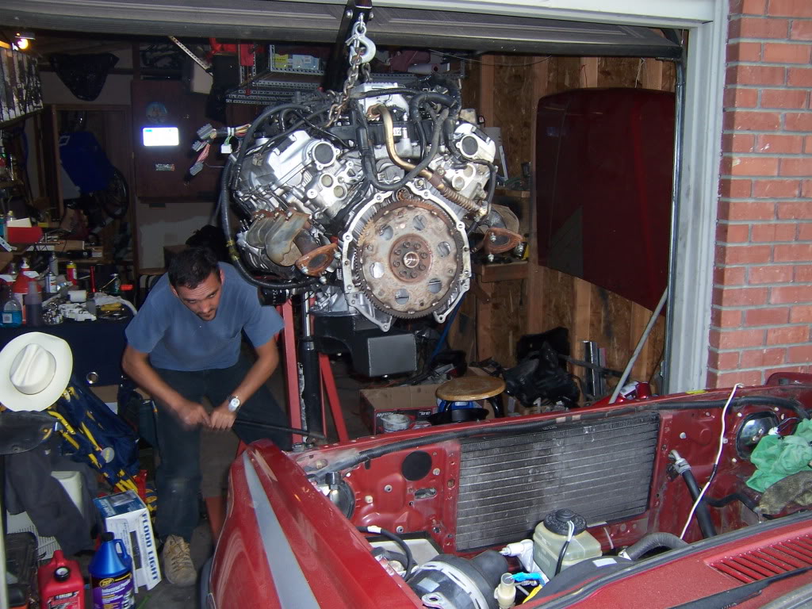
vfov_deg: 42.9
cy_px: 304
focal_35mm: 33
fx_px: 774
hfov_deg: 55.4
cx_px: 406
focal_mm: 5.5
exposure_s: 1/60
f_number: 2.8
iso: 80
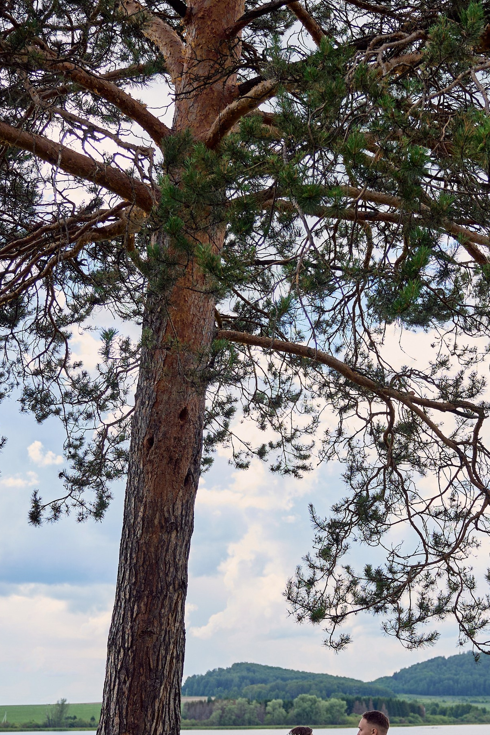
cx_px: 334
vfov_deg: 31.8
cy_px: 447
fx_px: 1286
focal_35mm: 63
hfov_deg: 21.5
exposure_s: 1/2000
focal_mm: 28
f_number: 2.8
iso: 320
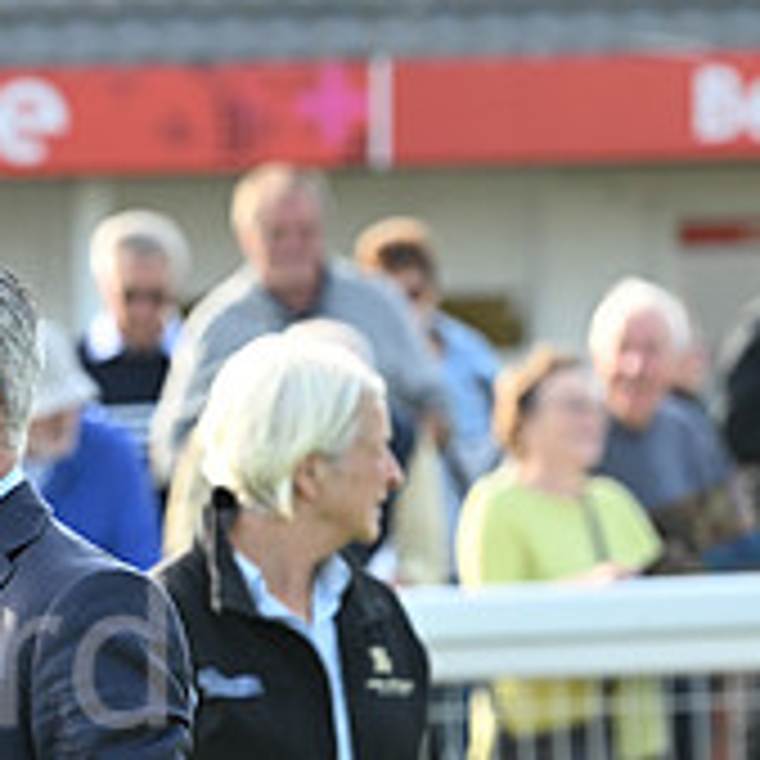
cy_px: 695
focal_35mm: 584
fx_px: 14506
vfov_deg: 3.0
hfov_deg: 3.0
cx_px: -405
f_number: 5.6
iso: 500
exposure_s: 1/400
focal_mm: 200
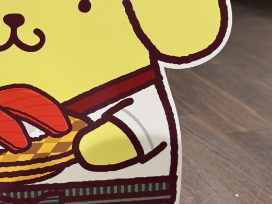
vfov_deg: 24.8
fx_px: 464
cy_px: 105
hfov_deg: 31.3
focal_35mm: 59
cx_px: 33
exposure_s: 1/50
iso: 200
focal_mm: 6.76
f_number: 1.78
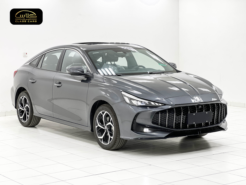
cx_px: 123
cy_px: 92
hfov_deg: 25.3
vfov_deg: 19.1
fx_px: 547
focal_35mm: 77
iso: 50
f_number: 2.8
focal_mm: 9
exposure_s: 1/120
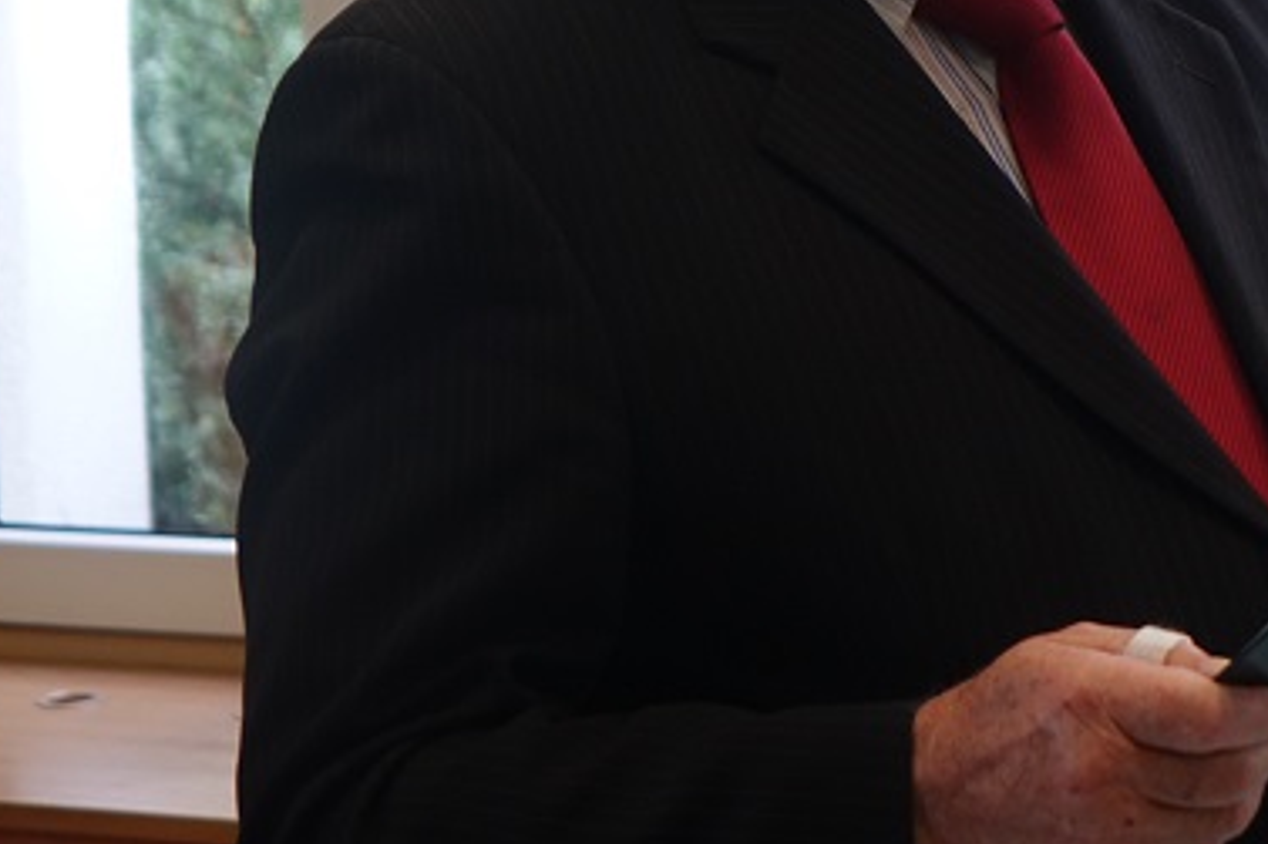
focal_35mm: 159
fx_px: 5598
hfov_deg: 12.8
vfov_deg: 8.6
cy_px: 72
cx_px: 1241
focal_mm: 27.57
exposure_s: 1/80
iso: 500
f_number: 2.8
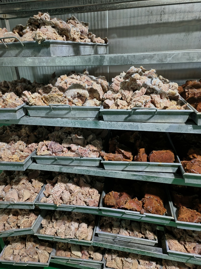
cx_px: 100
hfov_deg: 56.8
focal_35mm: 24
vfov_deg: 71.6
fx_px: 186
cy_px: 134
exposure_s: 1/33.4
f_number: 1.8
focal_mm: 5.42
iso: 1467
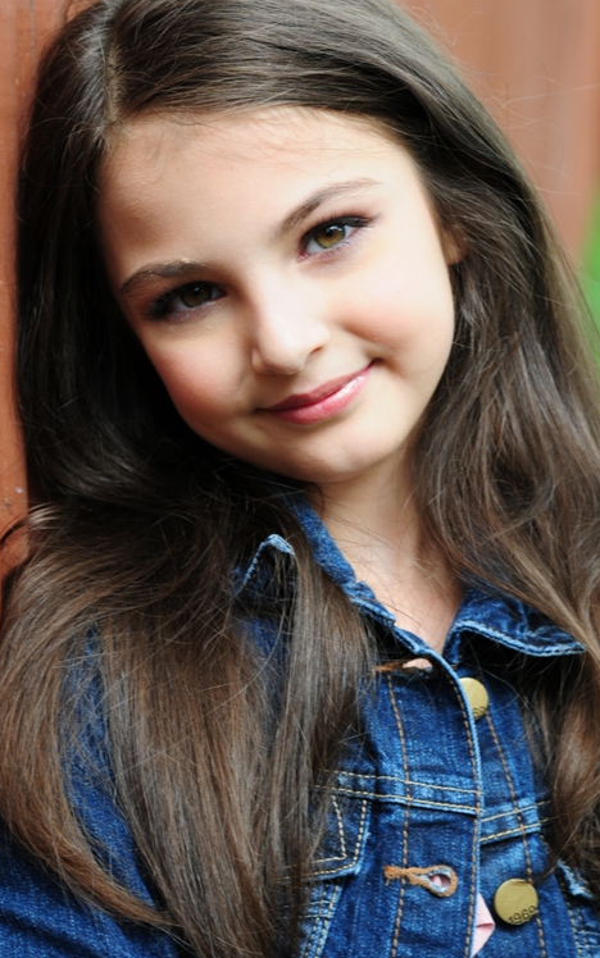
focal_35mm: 111
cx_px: 269
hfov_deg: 11.8
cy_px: 455
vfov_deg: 18.8
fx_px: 2902
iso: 200
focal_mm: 68
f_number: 5.6
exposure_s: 1/100
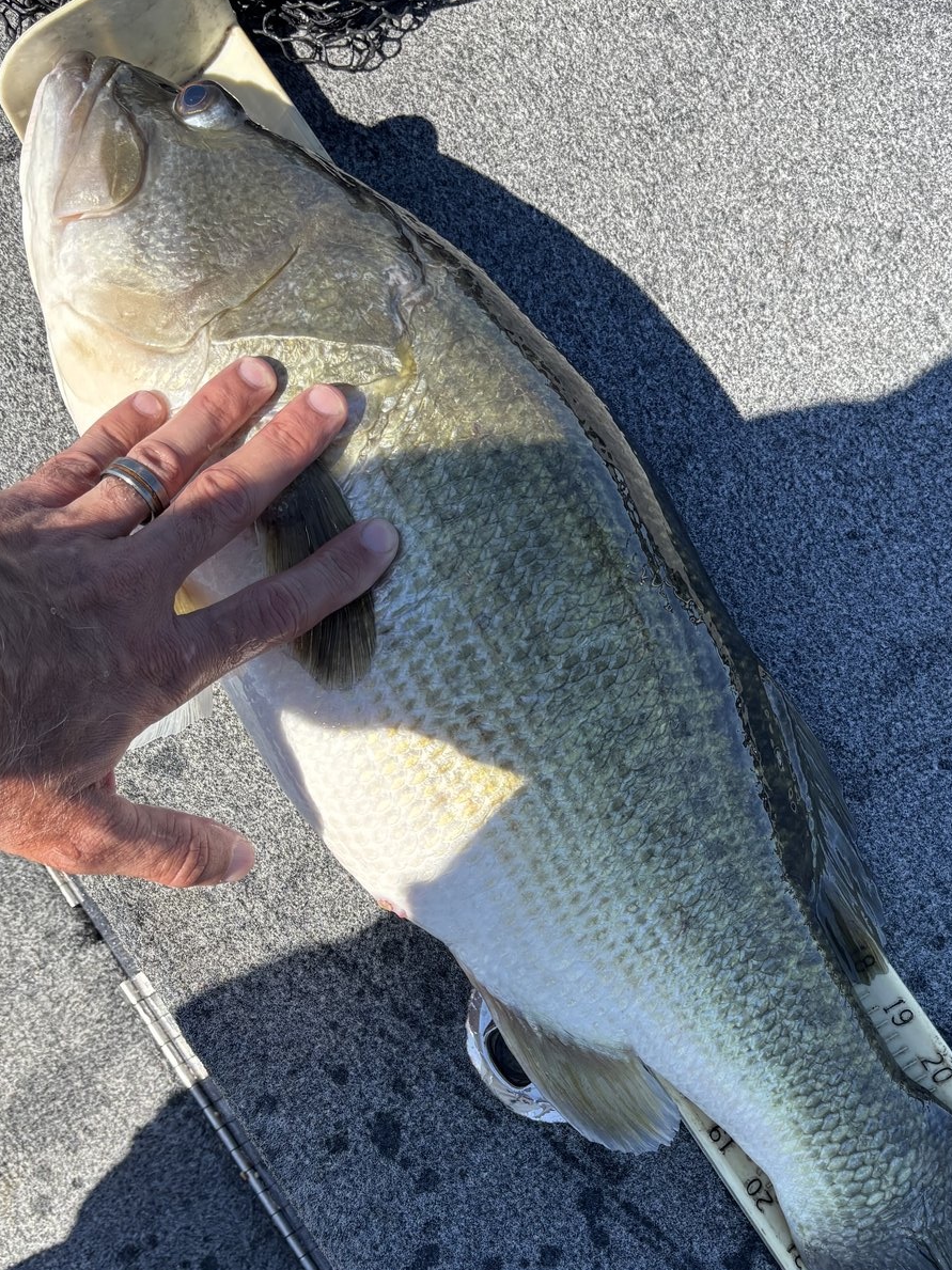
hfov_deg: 34.0
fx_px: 1541
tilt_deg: -79.1
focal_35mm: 42
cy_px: 875
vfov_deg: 44.0
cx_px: 630
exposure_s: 1/1139
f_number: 1.6
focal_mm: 5.96
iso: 50
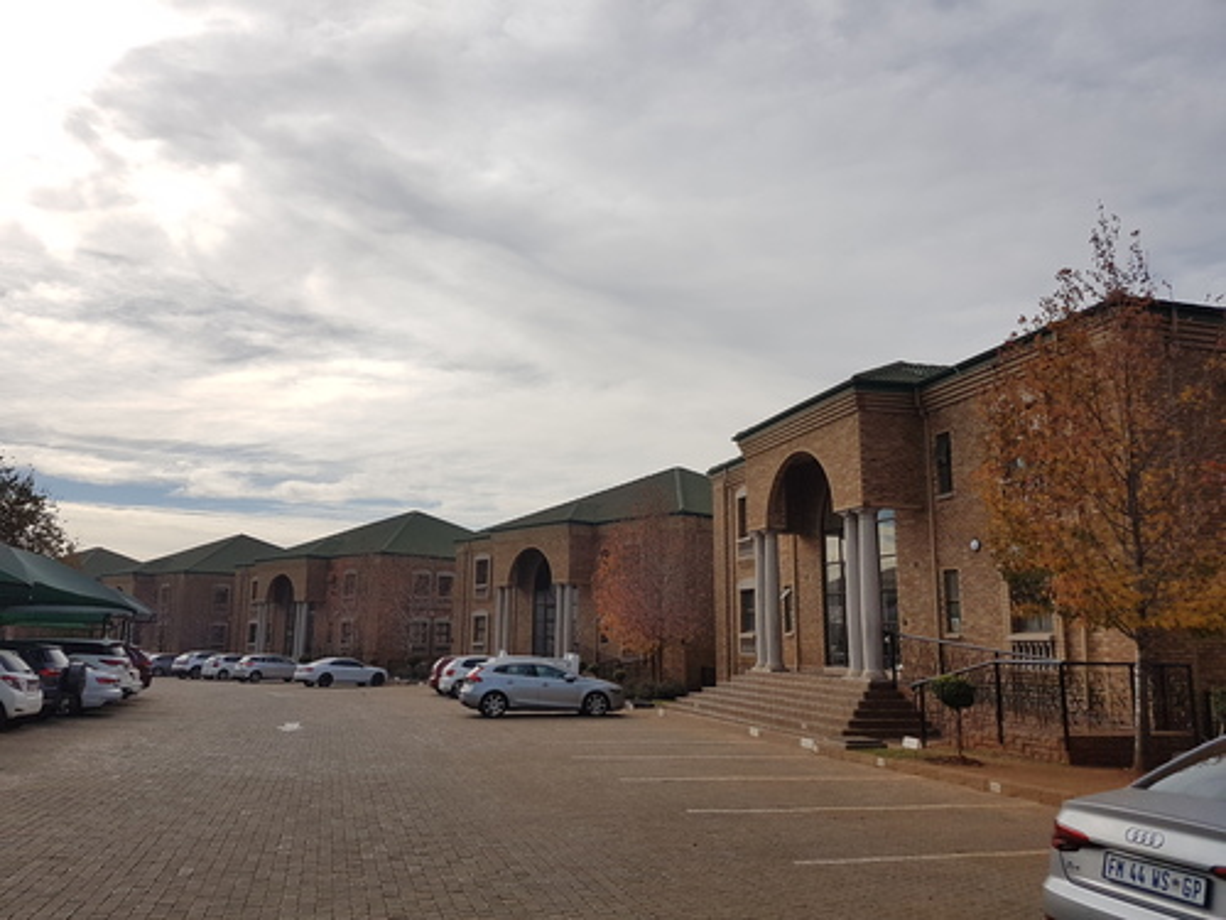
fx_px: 921
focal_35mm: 26
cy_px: 460
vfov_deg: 53.1
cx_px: 613
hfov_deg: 67.3
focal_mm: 4.2
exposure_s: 1/3648
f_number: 1.7
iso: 40
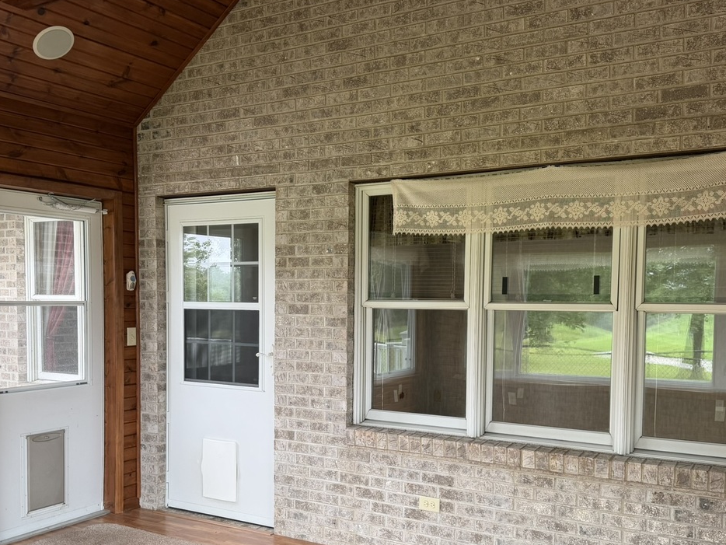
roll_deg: +1.1
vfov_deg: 38.5
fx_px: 776
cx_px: 328
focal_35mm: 37
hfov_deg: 50.1
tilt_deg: -1.9
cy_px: 337
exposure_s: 1/121
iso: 80
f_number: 1.78
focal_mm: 6.76
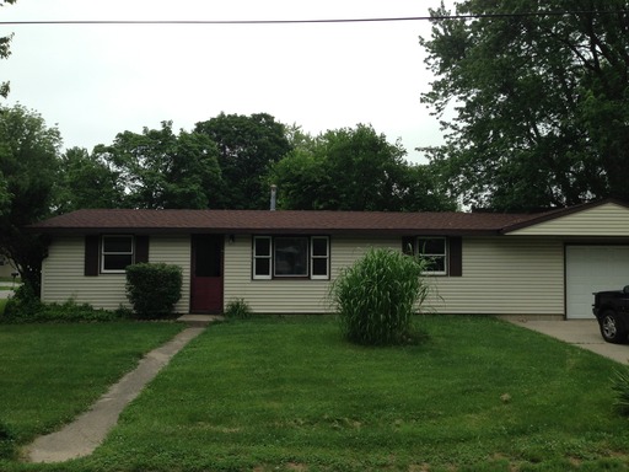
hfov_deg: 55.4
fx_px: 600
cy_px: 236
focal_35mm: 33
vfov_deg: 42.9
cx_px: 314
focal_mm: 4.13
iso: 50
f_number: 2.4
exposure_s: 1/398
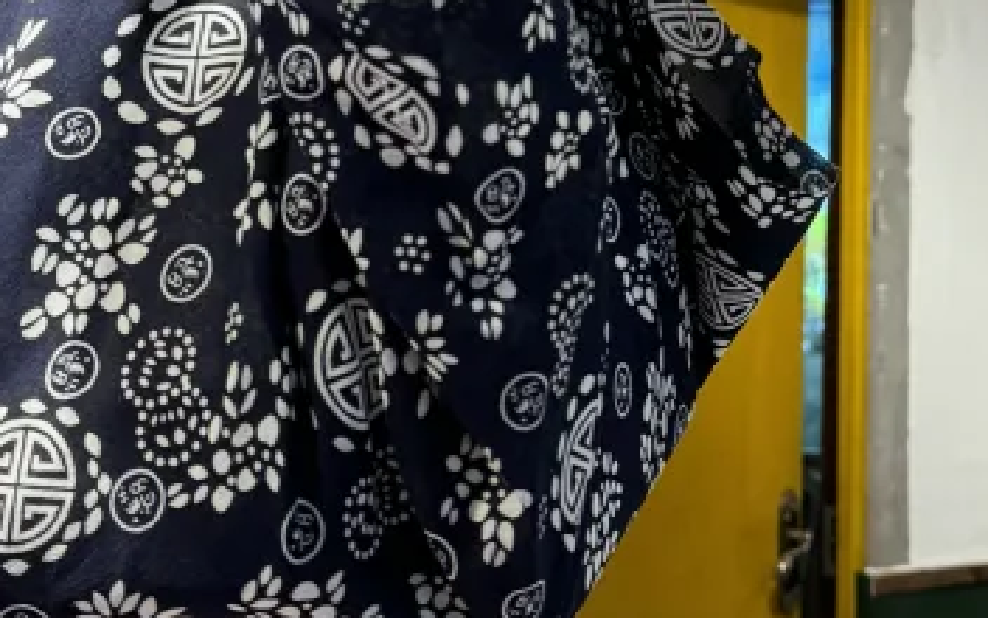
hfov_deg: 19.9
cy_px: -320
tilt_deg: +9.9
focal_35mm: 104
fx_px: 2800
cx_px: 696
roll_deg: -1.6
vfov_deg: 12.0
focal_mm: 6.76
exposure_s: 1/100
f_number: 1.78
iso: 125
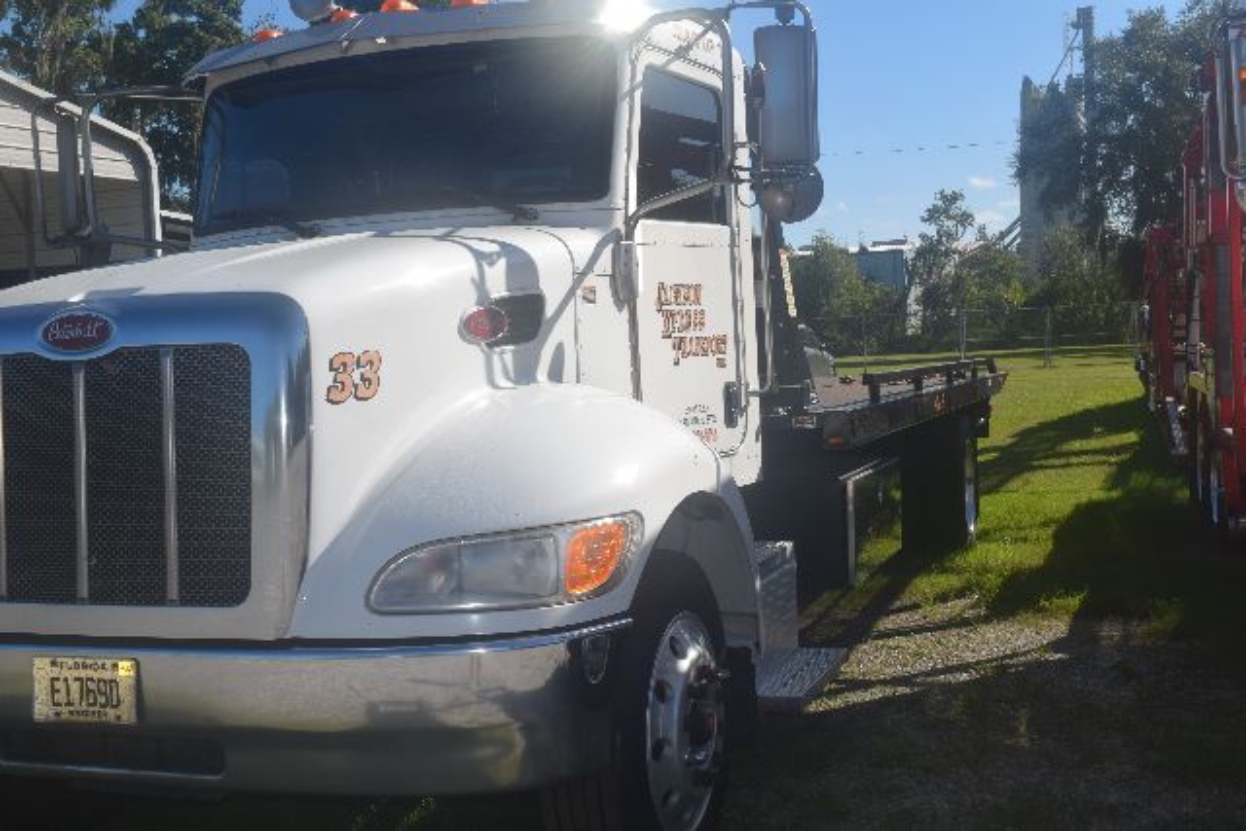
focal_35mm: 42
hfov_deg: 46.4
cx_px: 623
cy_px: 416
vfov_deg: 31.9
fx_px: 1454
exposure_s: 1/200
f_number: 13
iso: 100
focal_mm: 28
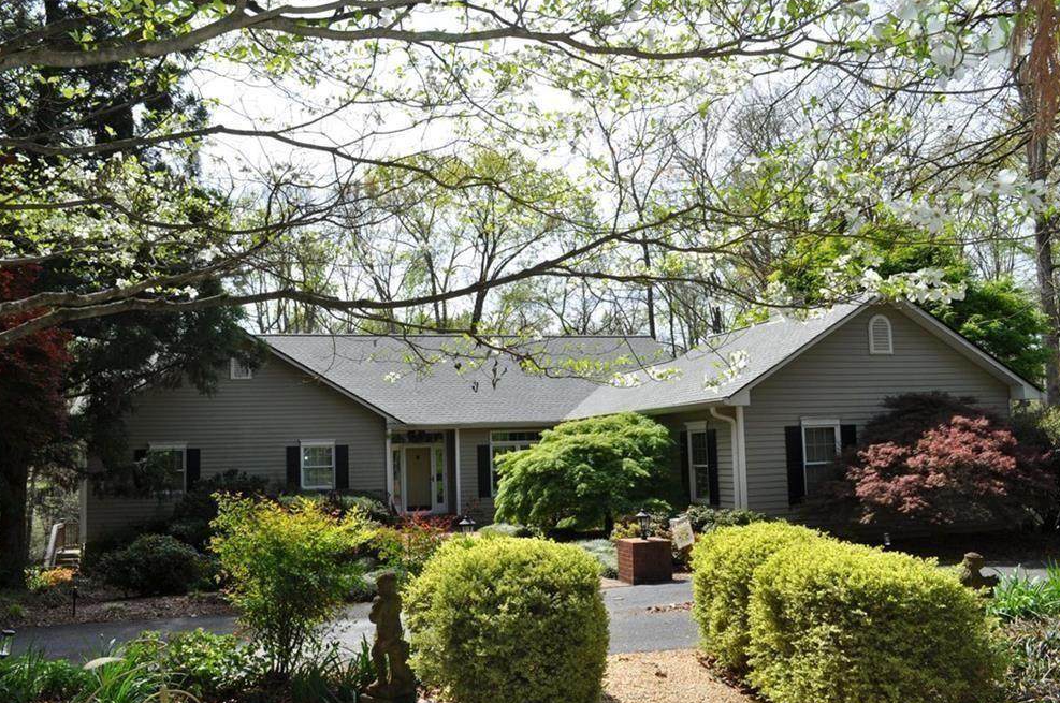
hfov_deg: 65.5
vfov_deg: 46.3
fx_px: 823
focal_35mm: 28
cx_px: 525
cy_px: 357
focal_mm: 18
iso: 200
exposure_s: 1/200
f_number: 13
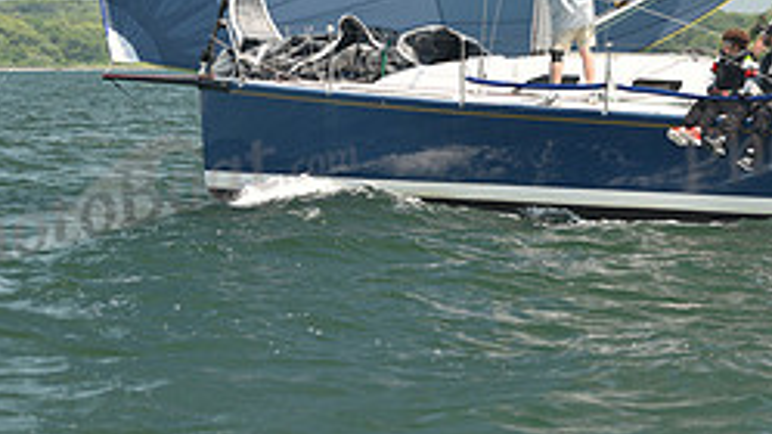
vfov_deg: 5.1
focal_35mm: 239
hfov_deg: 9.0
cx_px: 521
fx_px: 4892
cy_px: -5
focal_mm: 98
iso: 250
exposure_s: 1/640
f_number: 4.5
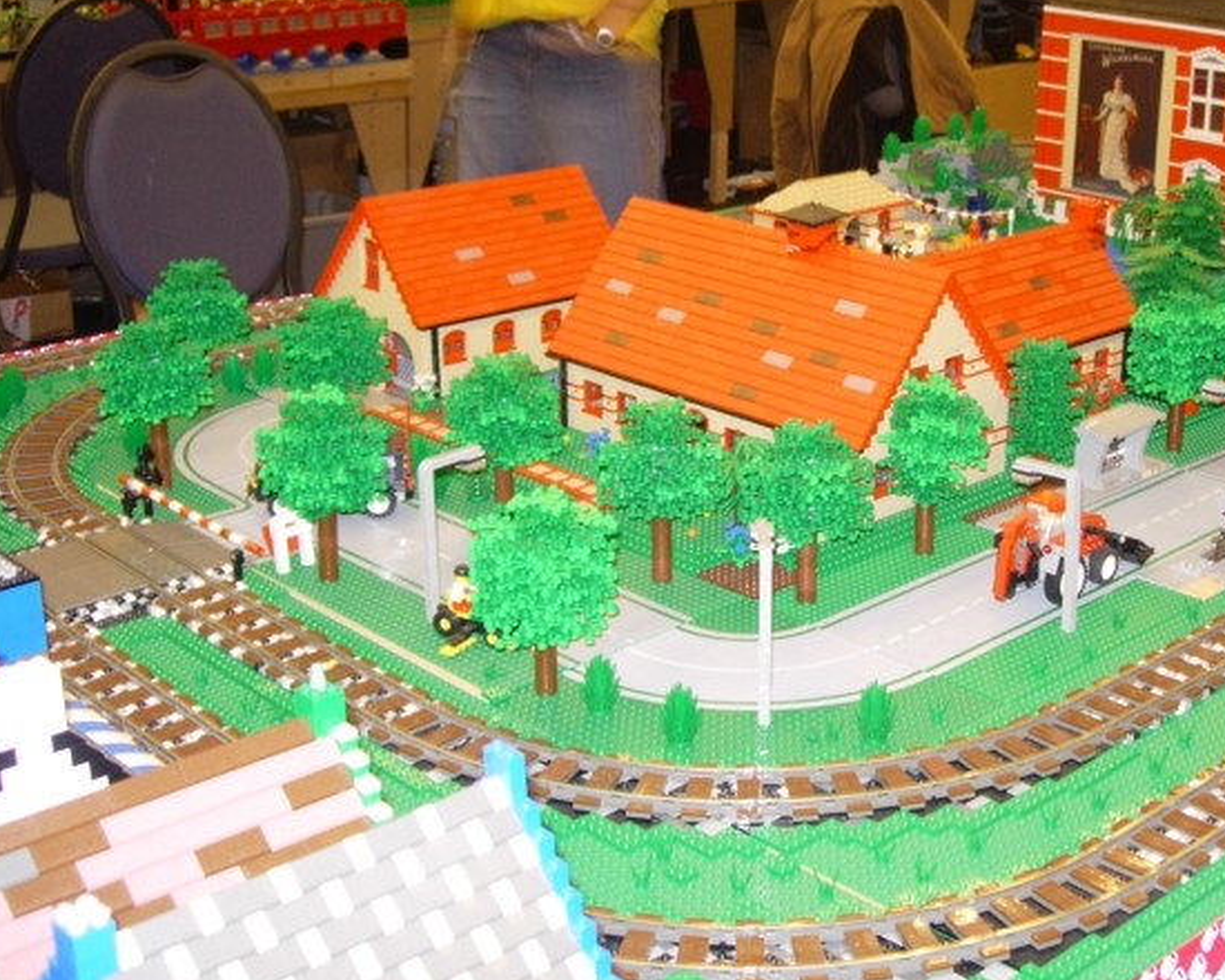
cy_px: 425
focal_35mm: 54
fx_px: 1958
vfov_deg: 28.1
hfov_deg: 34.3
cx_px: 844
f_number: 2.8
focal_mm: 7.8
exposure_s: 1/6.7
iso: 79
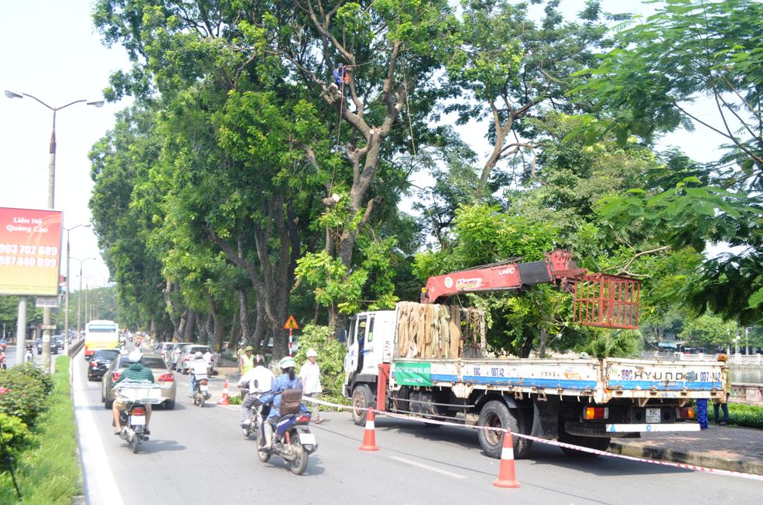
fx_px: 761
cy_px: 252
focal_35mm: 36
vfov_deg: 36.7
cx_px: 382
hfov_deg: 53.2
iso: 320
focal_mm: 24
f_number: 9
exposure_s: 1/160
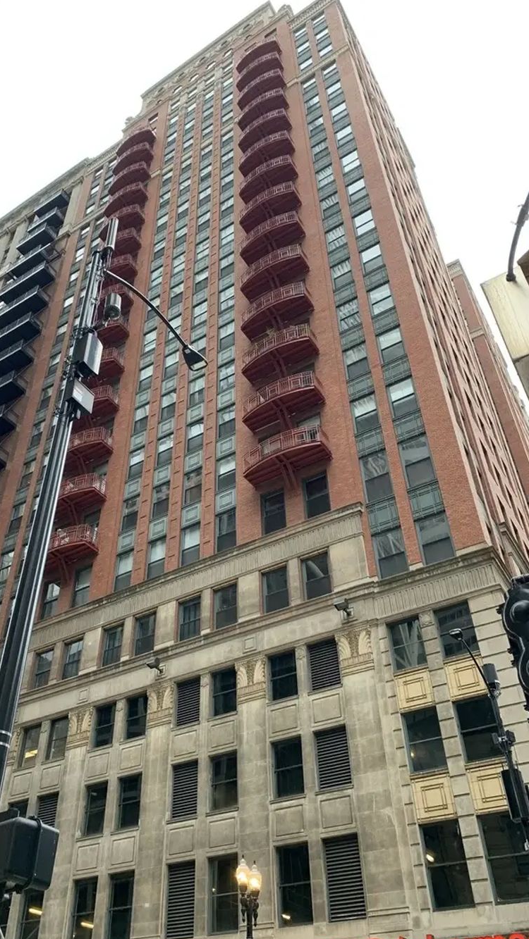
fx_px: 723
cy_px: 468
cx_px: 213
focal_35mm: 29
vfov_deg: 66.1
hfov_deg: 40.0
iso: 50
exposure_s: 1/121
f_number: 1.8
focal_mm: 4.25
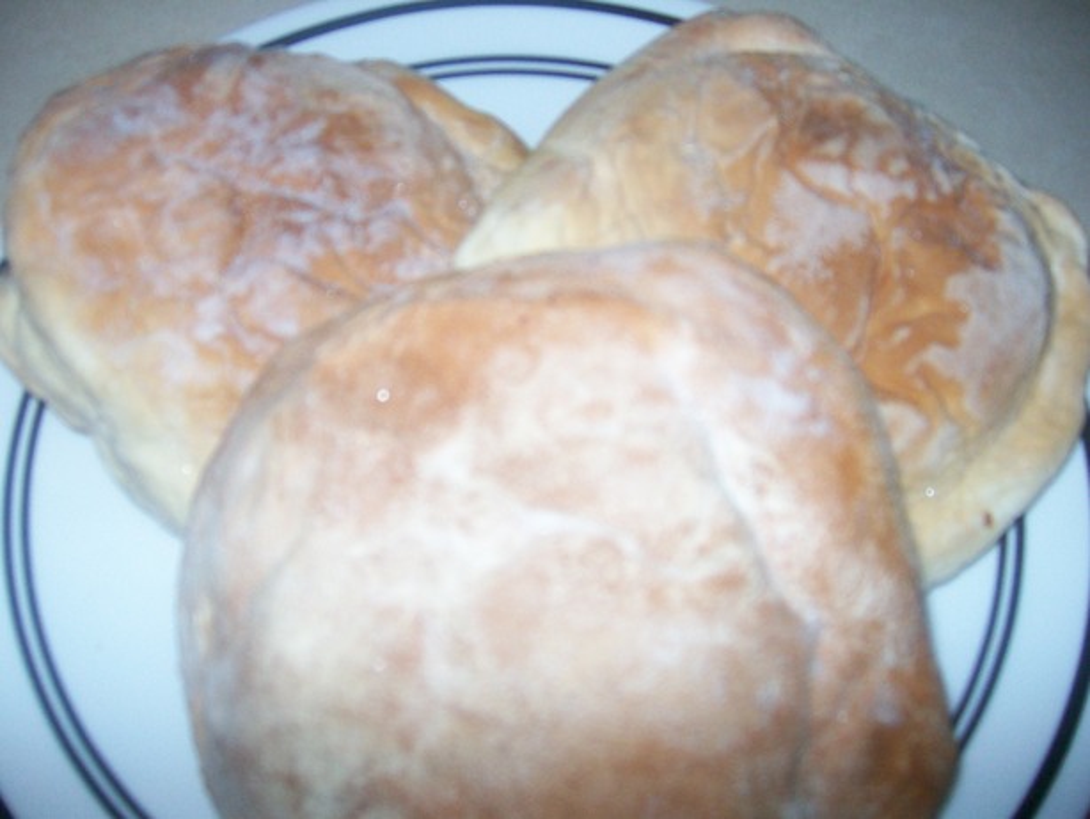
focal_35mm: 35
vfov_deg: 40.7
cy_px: 410
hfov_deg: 52.6
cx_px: 545
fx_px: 1103
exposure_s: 1/64
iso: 200
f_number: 2.8
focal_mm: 5.8
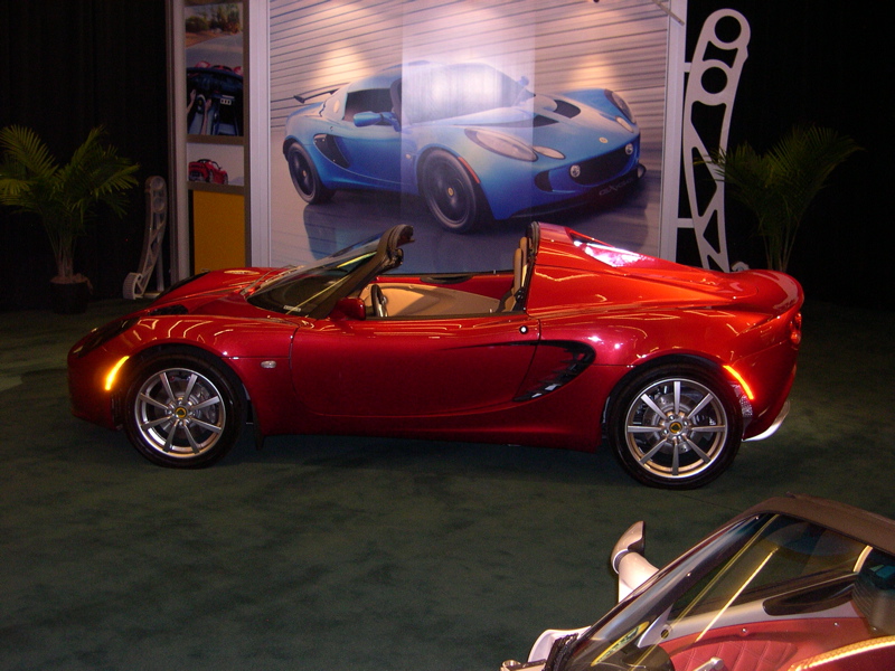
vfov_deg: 30.9
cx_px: 448
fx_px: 1215
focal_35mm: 47
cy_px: 336
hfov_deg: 40.4
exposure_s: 1/60
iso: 259
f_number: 3.1
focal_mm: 10.1
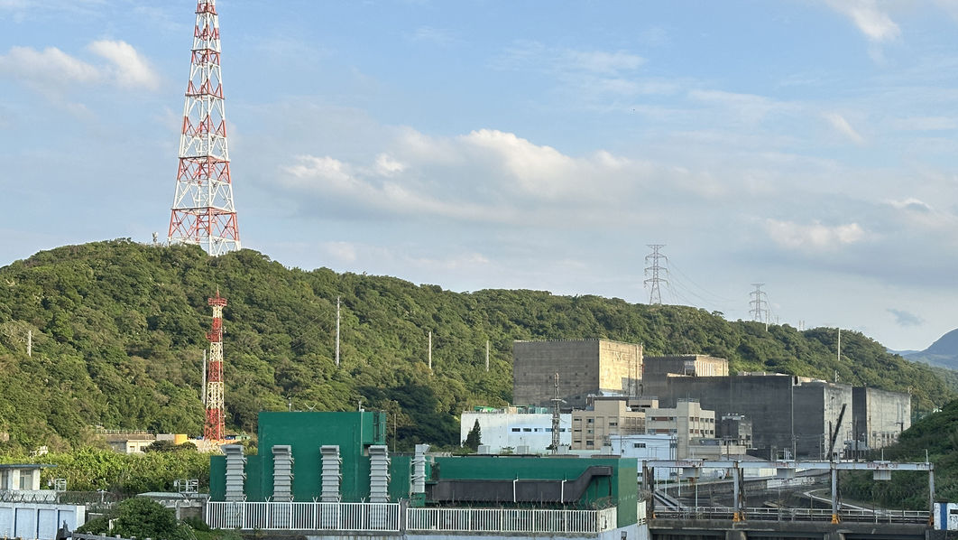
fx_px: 1601
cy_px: 347
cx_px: 541
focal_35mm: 63
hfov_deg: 33.3
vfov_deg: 19.1
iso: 64
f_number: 1.78
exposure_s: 1/1815
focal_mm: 6.86
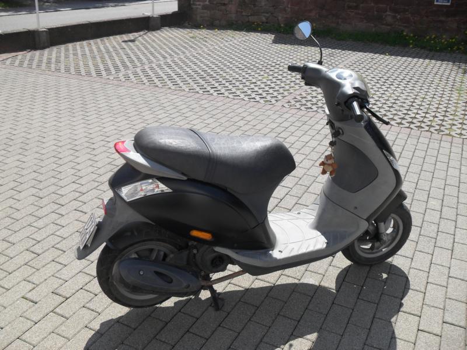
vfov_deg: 40.7
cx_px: 234
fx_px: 472
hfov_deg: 52.6
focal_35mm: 35
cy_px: 175
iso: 100
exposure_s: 1/125
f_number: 8.9
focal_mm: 6.2
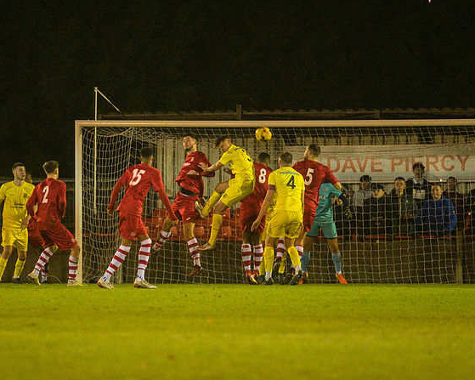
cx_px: 208
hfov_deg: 3.8
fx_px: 7182
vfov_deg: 3.0
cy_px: 190
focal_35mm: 511
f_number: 2.8
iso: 5000
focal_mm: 300
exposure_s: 1/640
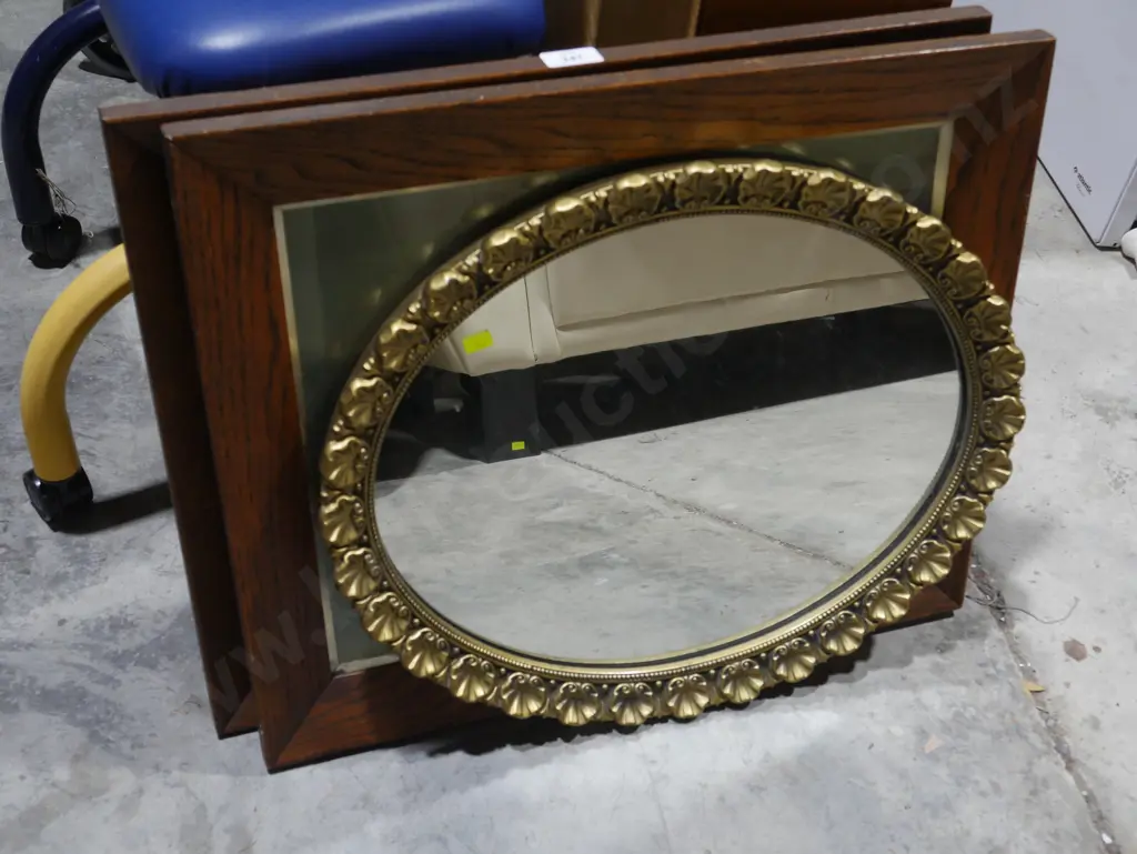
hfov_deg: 42.9
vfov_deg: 32.9
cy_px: 427
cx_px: 568
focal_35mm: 44
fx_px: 1446
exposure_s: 1/60
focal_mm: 22
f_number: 5.6
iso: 500
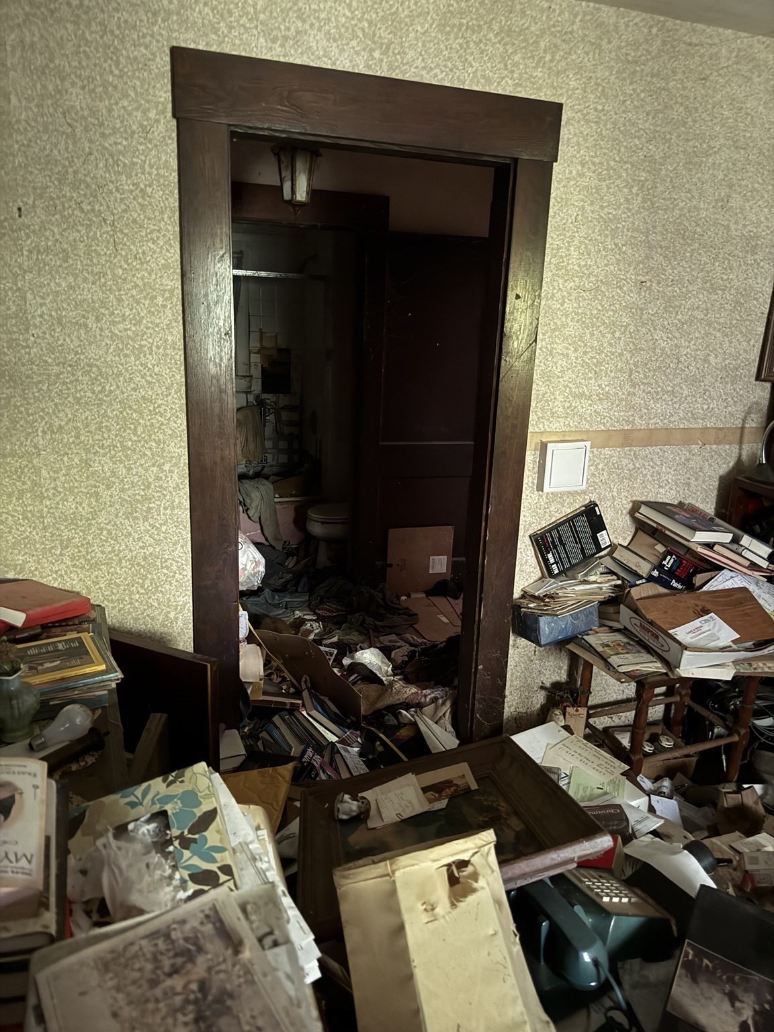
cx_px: 387
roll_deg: -3.1
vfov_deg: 71.6
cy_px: 516
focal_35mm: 24
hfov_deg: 56.8
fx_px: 716
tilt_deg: -14.8
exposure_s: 1/9
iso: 1250
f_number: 1.78
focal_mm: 6.76
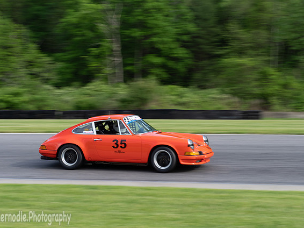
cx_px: 150
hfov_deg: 23.8
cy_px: 112
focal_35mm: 82
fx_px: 720
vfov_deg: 18.0
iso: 200
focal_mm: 40
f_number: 9
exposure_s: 1/125
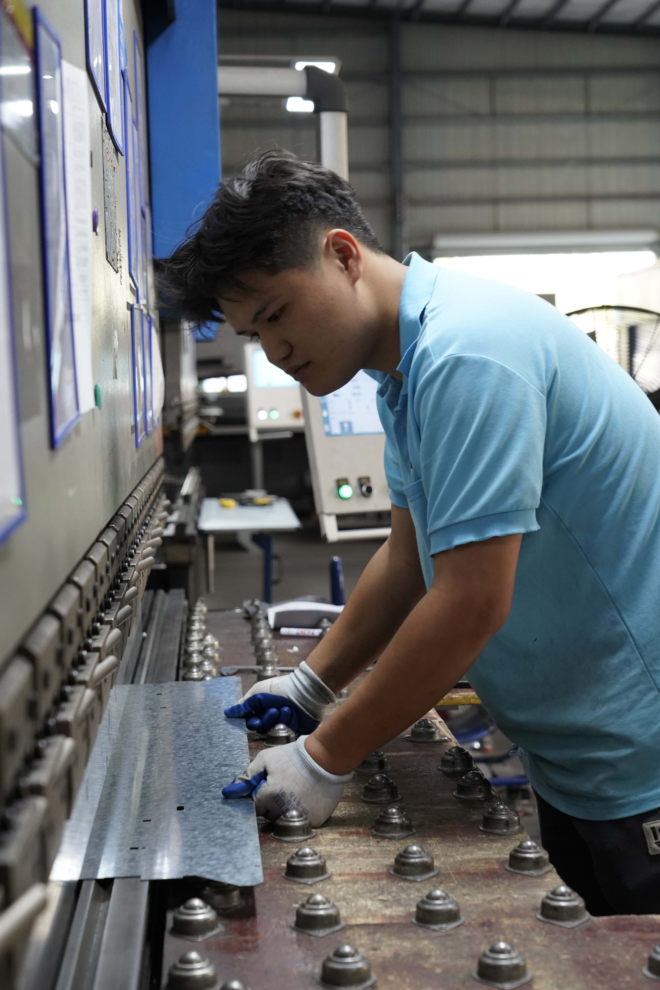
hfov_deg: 21.6
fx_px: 1732
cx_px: 330
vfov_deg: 31.9
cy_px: 495
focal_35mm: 63
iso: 4000
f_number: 5.6
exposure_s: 1/100
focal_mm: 63
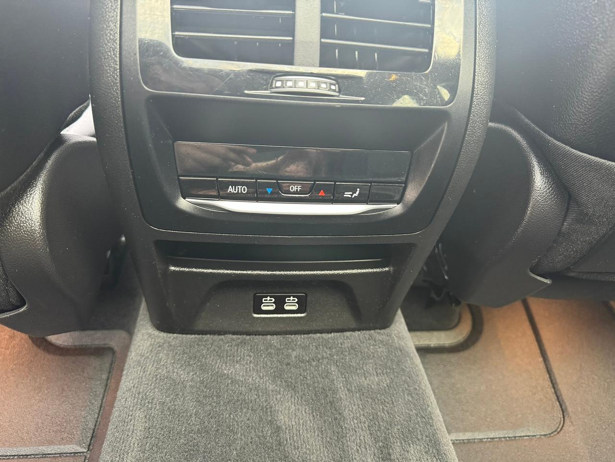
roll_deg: -7.9
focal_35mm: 24
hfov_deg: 71.6
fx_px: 426
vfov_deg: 56.8
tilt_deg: -33.5
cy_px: 231
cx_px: 308
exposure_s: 1/60
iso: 400
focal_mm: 6.76
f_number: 1.78
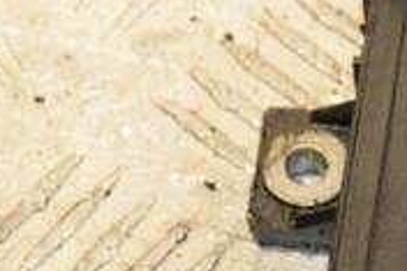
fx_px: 3818
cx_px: 530
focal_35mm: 338
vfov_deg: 4.1
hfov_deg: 6.1
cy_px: 204
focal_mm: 66
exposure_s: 1/200
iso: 800
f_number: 6.3
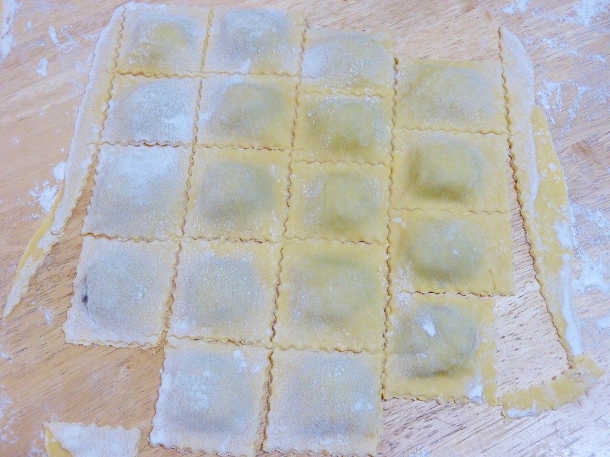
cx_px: 305
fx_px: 722
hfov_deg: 45.8
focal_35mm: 41
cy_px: 228
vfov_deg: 35.1
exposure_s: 1/60
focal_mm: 7
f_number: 3.1
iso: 400
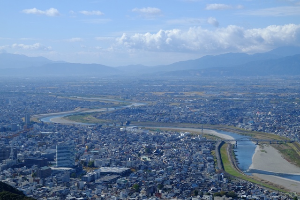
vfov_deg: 16.5
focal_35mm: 83
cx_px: 150
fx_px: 692
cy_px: 100
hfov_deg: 24.5
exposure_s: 1/320
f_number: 14
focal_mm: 55
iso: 400
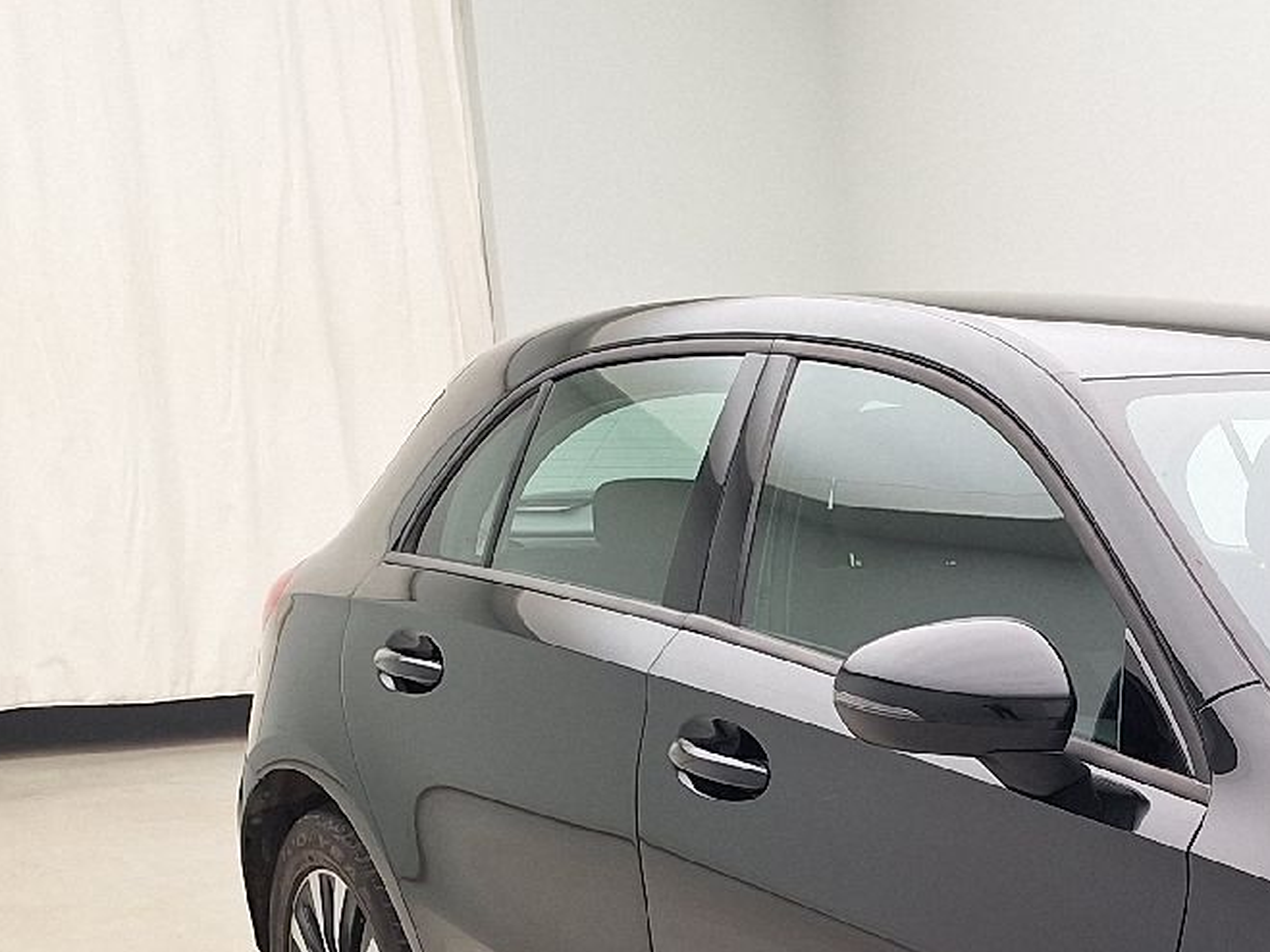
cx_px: 1573
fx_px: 2458
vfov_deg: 20.3
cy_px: 1185
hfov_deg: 25.6
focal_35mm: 67
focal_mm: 5.54
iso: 64
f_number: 1.8
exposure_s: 1/100
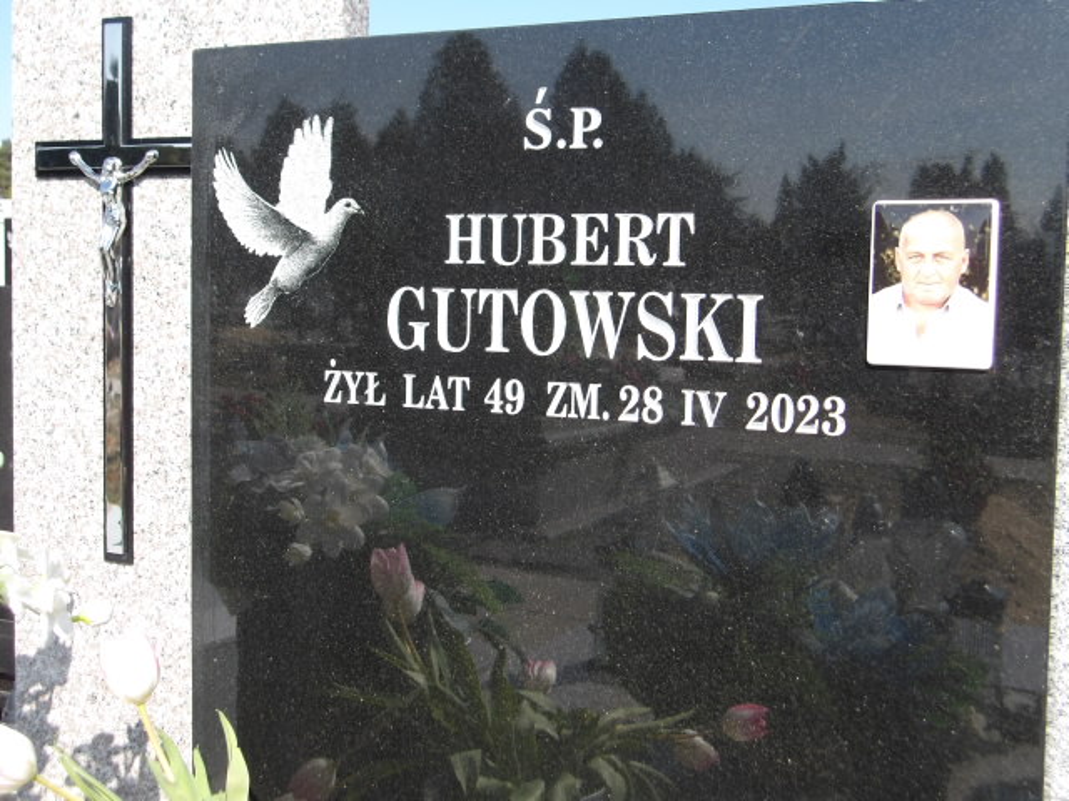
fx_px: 1297
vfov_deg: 34.3
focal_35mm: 42
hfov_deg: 44.8
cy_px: 400
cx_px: 534
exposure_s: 1/455
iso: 100
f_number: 3.7
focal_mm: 7.6
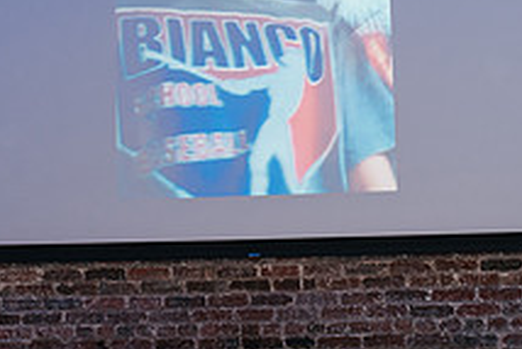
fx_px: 1378
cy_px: 148
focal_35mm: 95
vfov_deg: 14.4
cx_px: 249
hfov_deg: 21.4
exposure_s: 1/200
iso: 1000
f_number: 2.8
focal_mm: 35
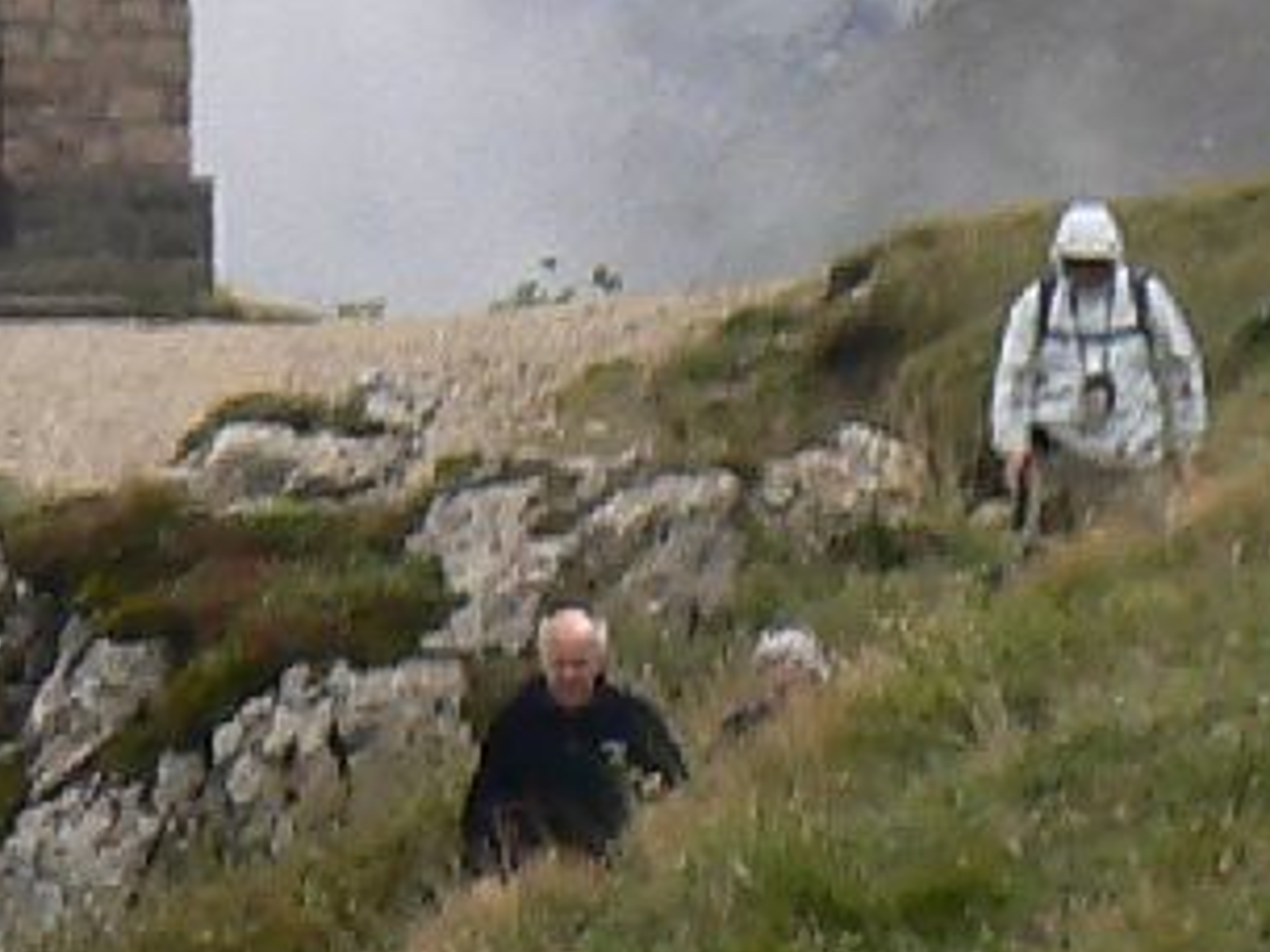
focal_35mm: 1122
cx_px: 1191
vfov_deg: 1.3
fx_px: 41164
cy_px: -906
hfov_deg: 1.8
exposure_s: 1/160
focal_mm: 29.1
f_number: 5.6
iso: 80
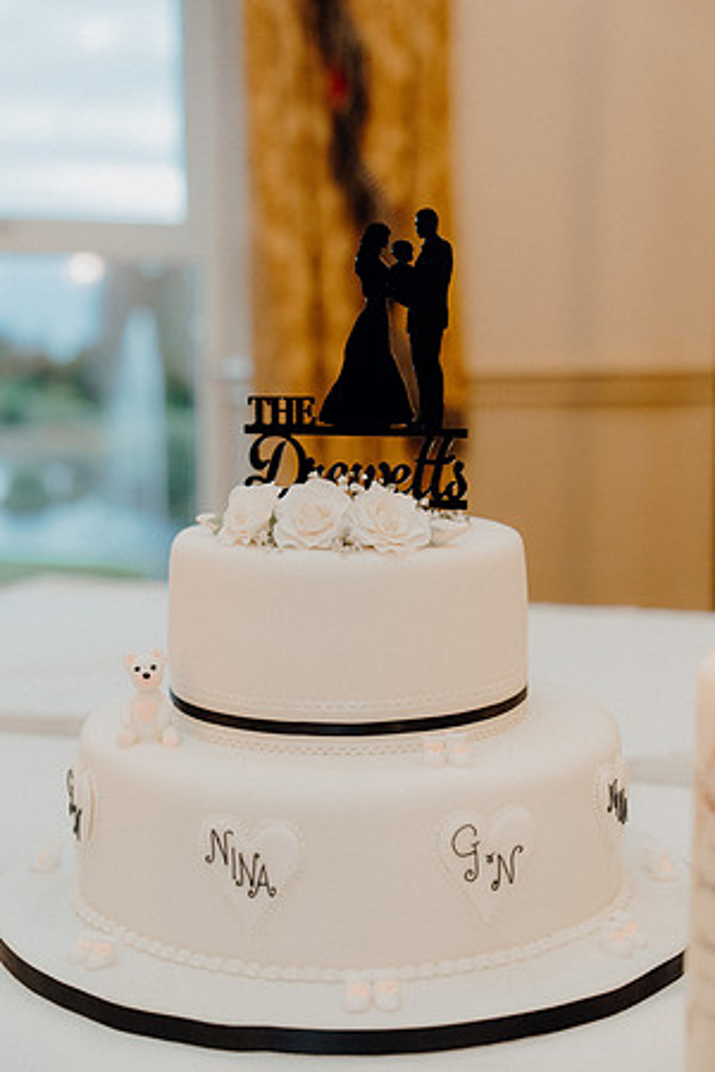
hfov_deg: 27.0
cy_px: 536
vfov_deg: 39.6
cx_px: 358
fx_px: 1489
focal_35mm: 50
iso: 640
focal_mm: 50
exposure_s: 1/160
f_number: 3.5
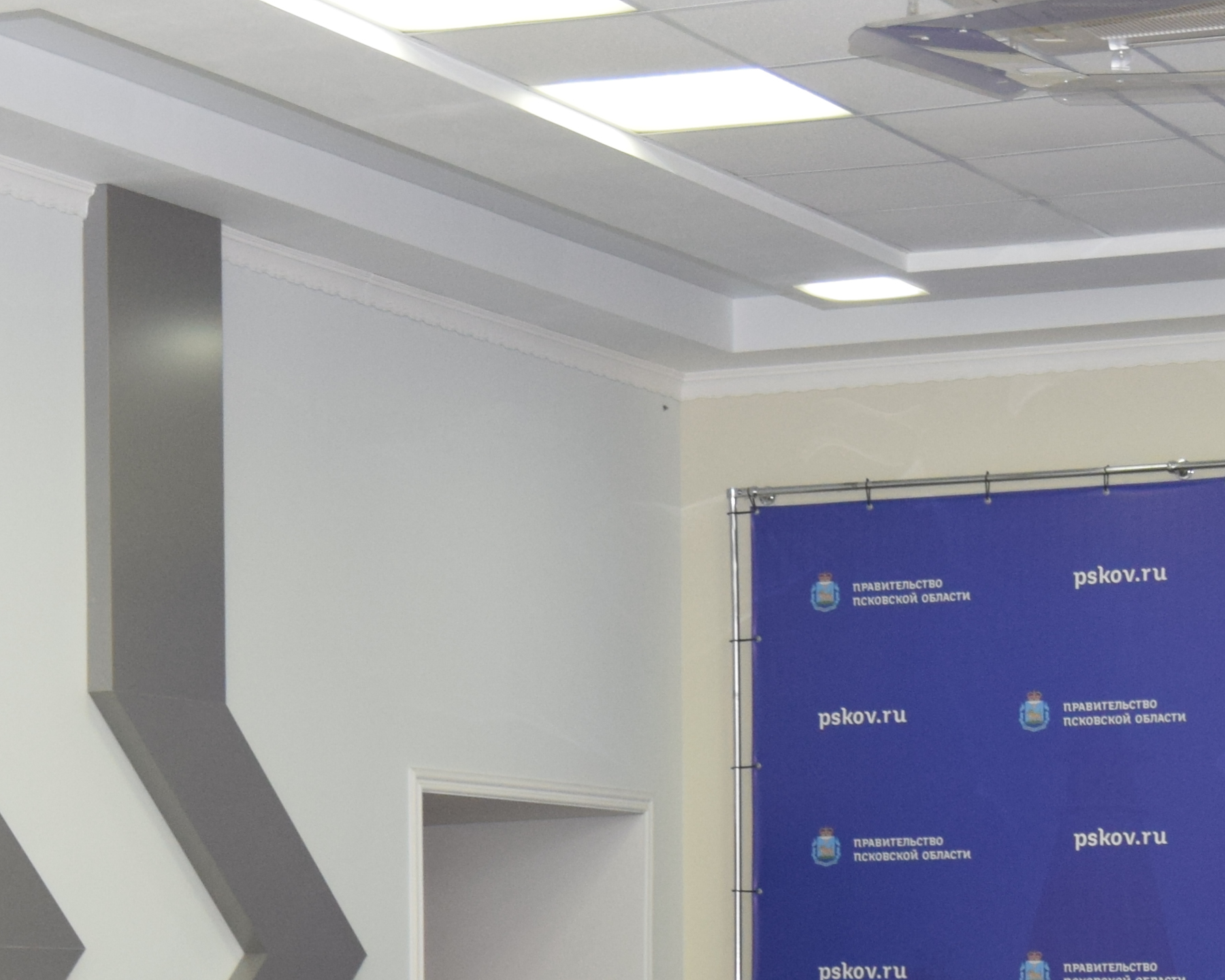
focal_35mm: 122
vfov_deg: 12.3
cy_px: 1188
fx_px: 4423
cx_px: 706
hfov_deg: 15.8
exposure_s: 1/100
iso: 800
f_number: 5
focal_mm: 26
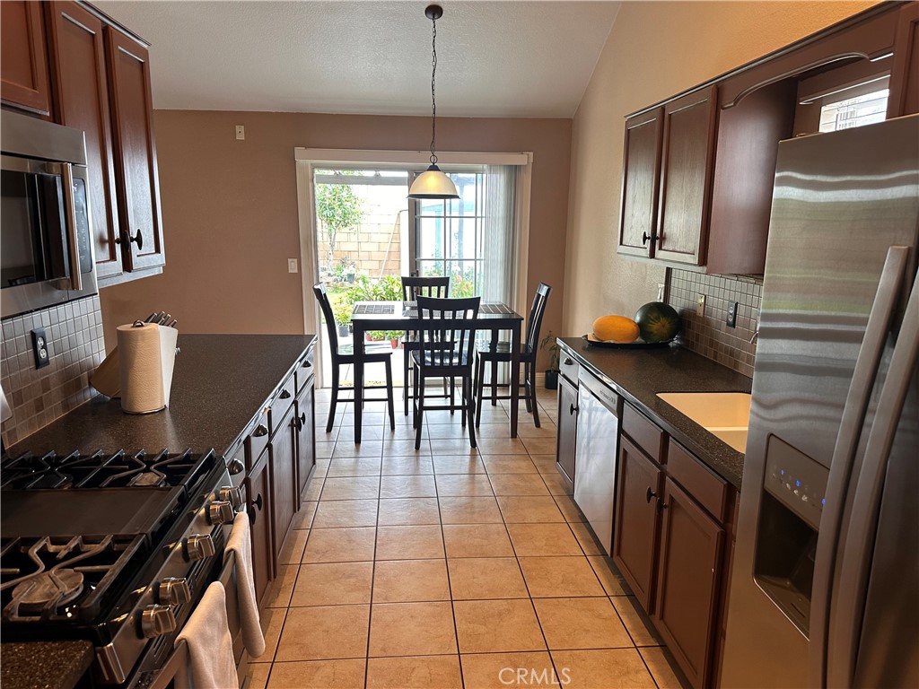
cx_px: 460
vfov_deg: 56.8
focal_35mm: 24
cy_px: 344
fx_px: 637
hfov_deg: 71.6
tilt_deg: -11.9
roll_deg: -0.2
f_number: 1.78
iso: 160
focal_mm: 6.86
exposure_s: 1/60
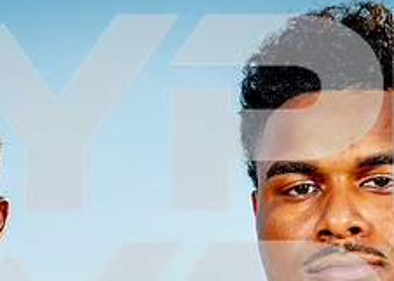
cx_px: 104
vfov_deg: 12.7
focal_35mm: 110
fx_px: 1230
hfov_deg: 18.1
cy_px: 340
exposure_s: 1/125
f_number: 9
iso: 100
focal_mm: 41
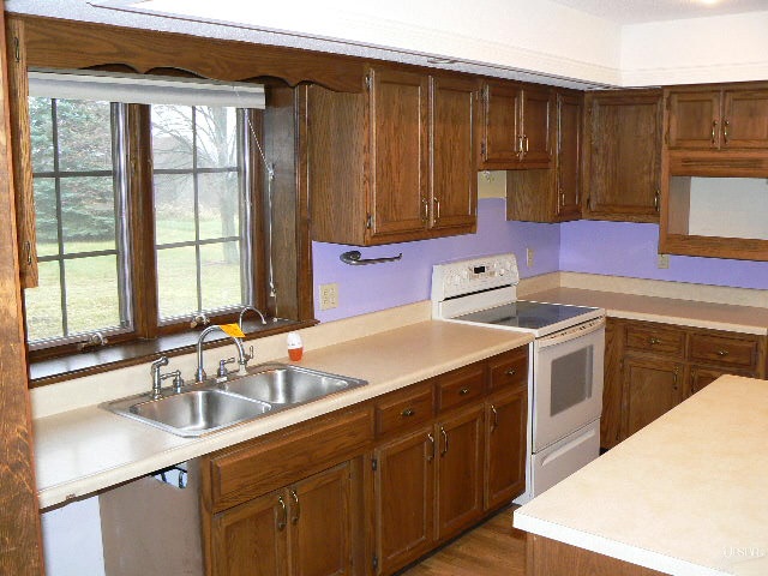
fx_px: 799
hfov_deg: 51.4
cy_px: 288
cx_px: 384
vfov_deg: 39.7
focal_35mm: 36
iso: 160
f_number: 2.8
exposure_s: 1/30
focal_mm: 6
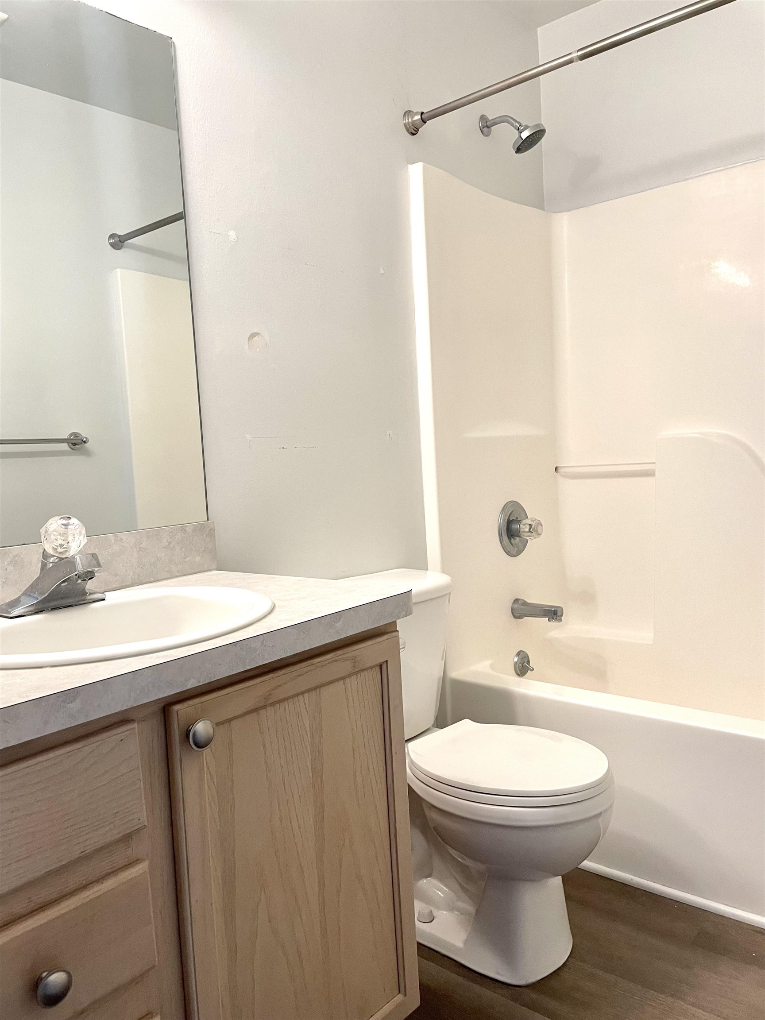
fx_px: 766
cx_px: 382
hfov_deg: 53.1
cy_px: 510
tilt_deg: -4.0
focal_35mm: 26
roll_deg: +3.5
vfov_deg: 67.3
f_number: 1.6
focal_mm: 4.2
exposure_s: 1/60
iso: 100
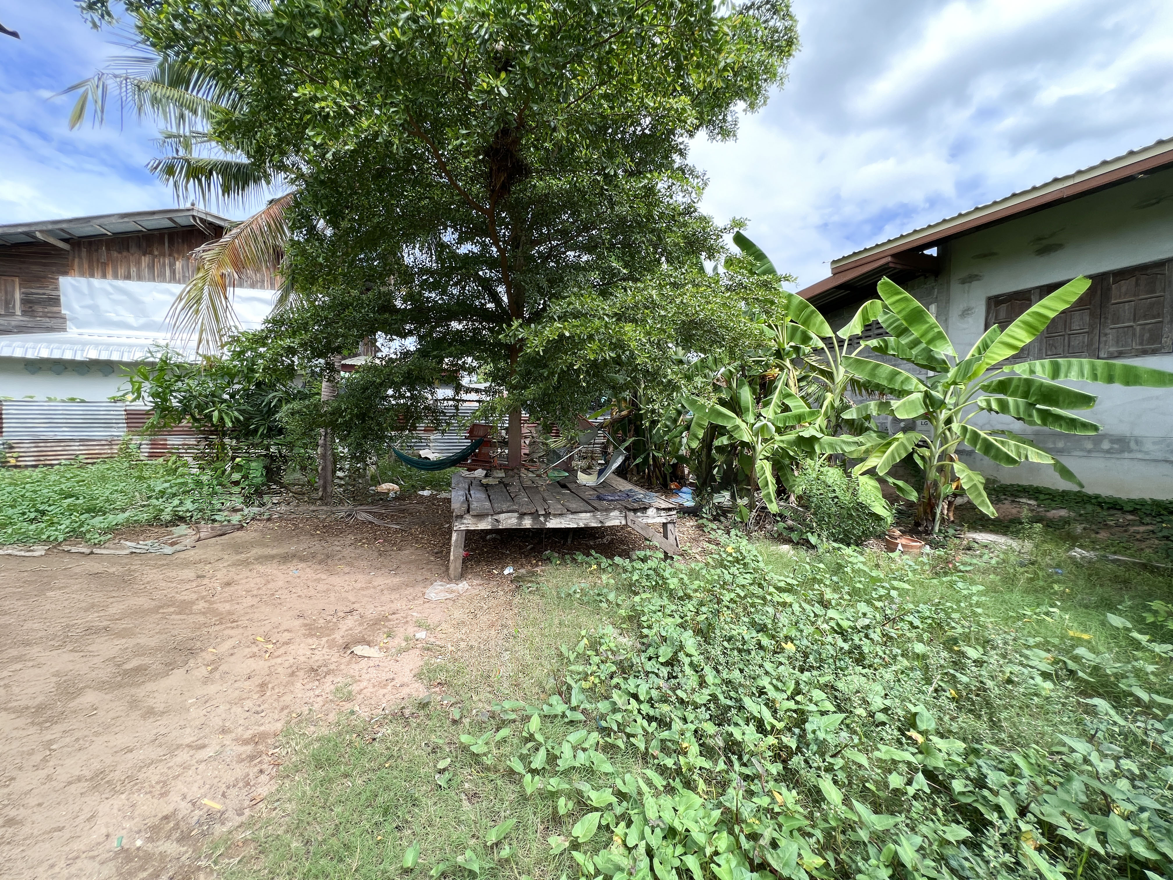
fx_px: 441
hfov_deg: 106.2
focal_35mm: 13
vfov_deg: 89.9
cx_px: 586
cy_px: 440
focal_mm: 1.57
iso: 32
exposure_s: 1/354
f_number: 1.8
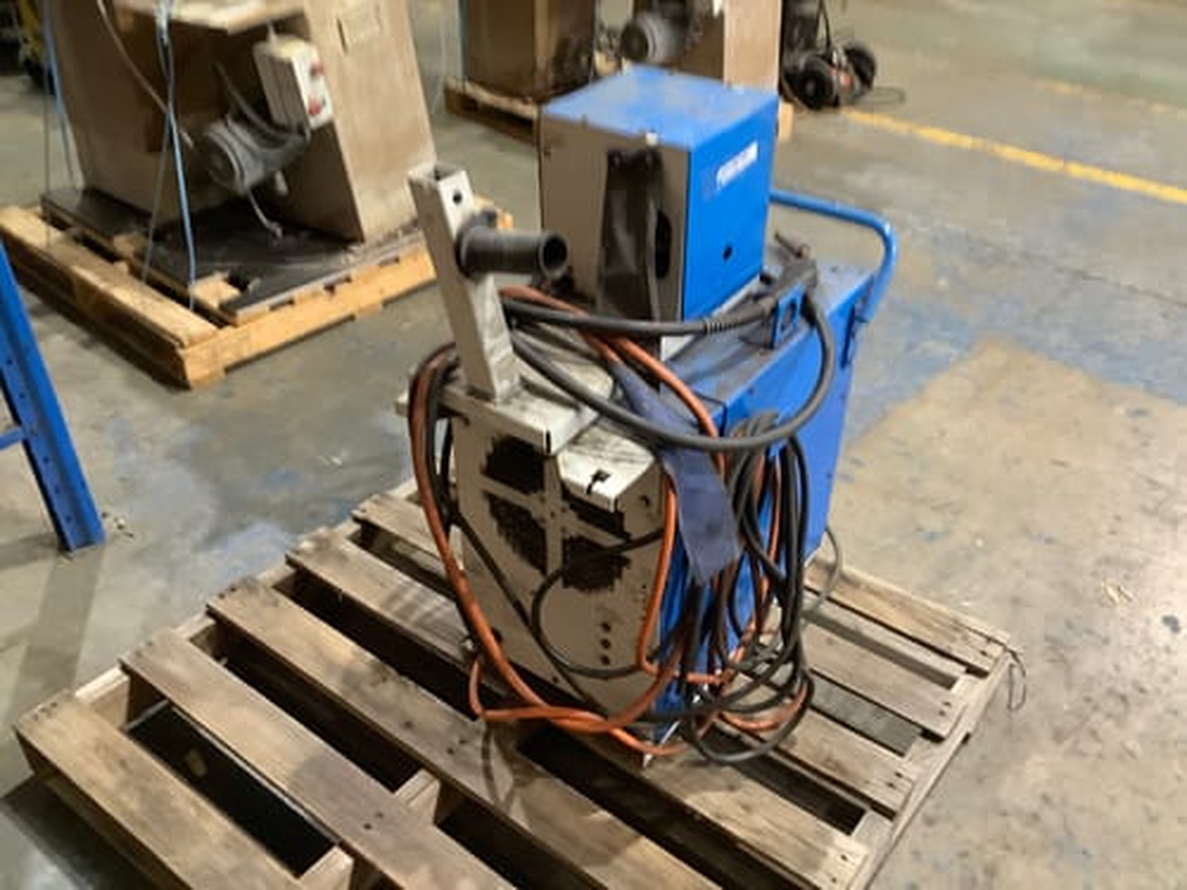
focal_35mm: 31
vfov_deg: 45.4
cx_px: 594
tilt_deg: -34.9
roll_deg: +2.6
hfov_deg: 58.4
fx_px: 1063
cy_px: 445
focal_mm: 3.3
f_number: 2.4
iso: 400
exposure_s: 1/25
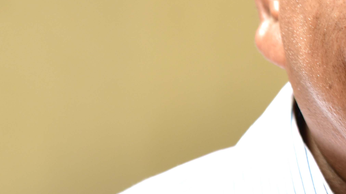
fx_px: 2275
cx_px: 441
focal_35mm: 248
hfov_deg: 8.6
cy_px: -33
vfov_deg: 4.9
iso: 500
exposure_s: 1/20
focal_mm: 65
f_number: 5
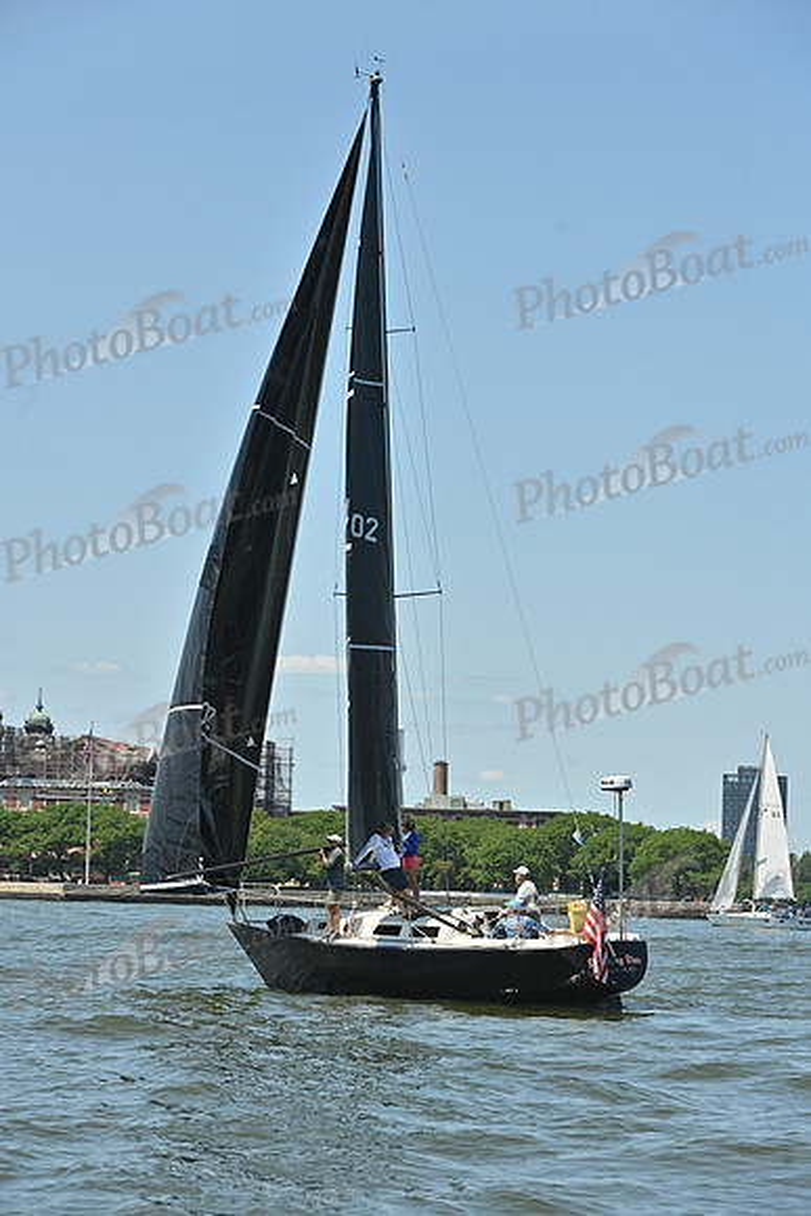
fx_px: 4120
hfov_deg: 11.2
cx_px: 406
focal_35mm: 122
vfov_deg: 16.8
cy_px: 608
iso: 320
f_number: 6.3
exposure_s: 1/1600
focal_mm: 122
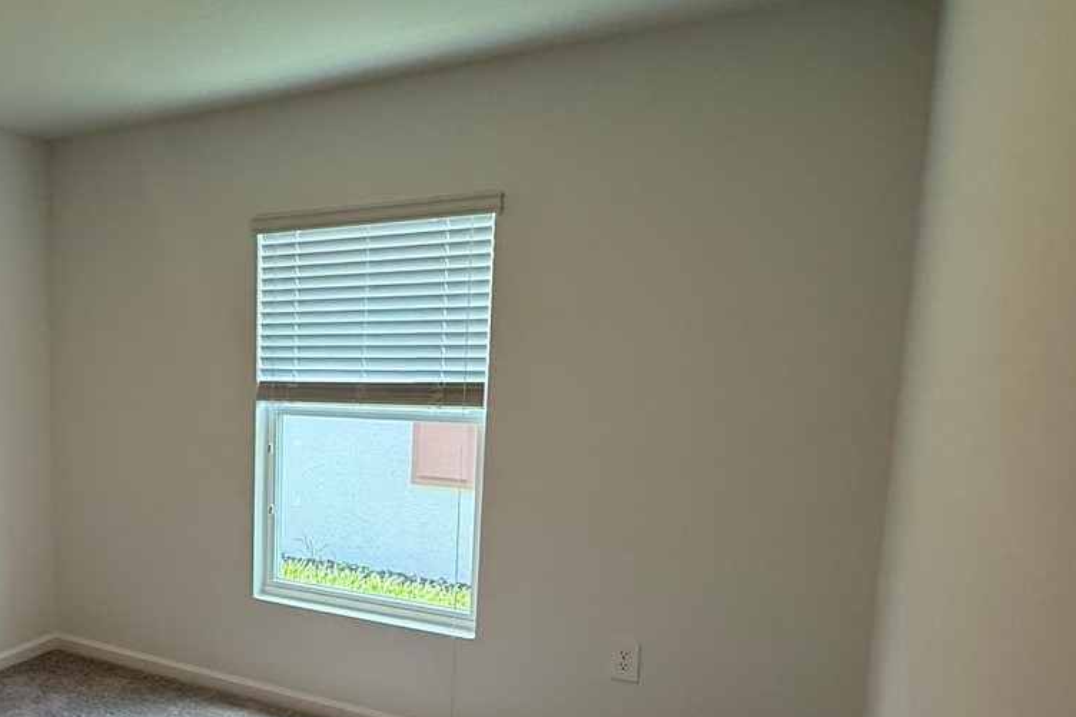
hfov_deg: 52.9
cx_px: 107
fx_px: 926
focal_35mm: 31
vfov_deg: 41.8
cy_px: 468
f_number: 2.2
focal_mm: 2.22
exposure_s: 1/120
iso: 125
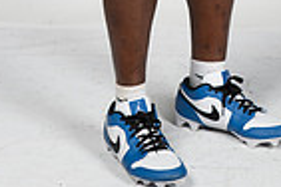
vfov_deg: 6.3
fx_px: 1639
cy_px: -233
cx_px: 175
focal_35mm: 210
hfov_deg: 9.8
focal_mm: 66
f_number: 7.1
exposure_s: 1/400
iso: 250
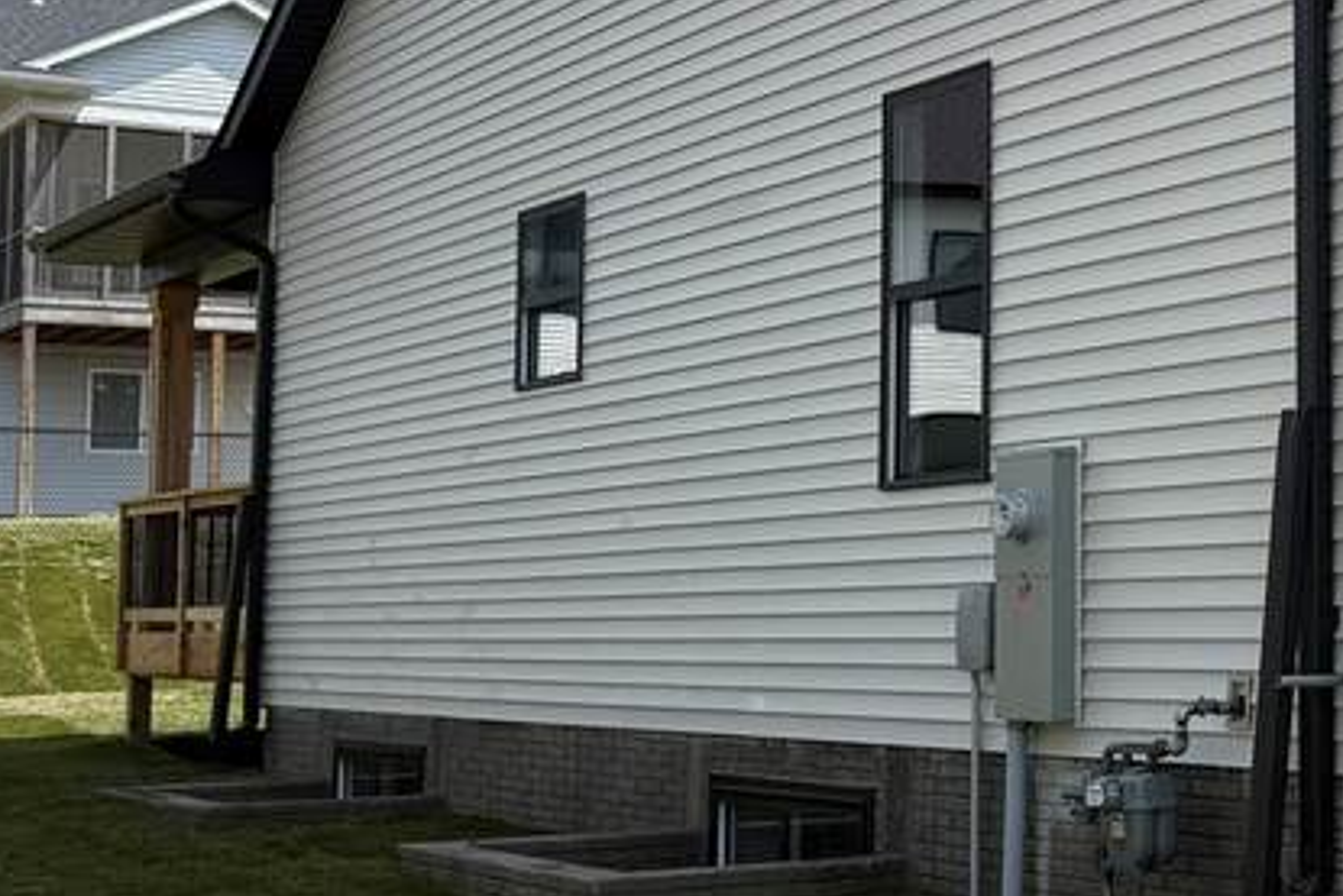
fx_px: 2873
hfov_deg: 24.6
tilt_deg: +7.4
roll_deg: +0.9
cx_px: 1463
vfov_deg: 17.7
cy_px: 333
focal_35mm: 77
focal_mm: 6.76
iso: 80
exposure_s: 1/4405
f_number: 1.78
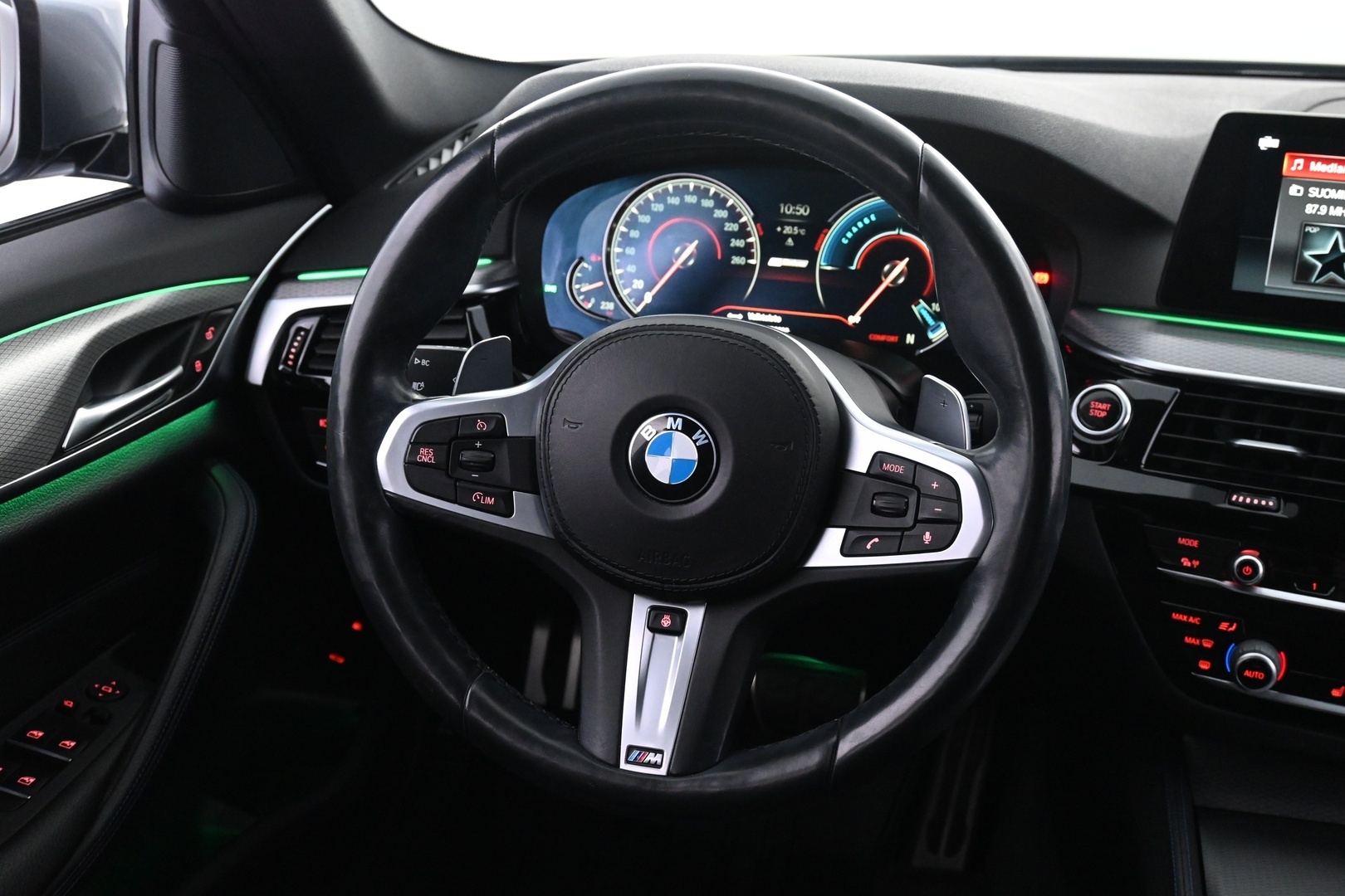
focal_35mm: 40
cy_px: 448
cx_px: 672
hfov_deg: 48.7
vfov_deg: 33.6
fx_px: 1485
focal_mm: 26.5
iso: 3600
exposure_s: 1/40
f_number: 4.5
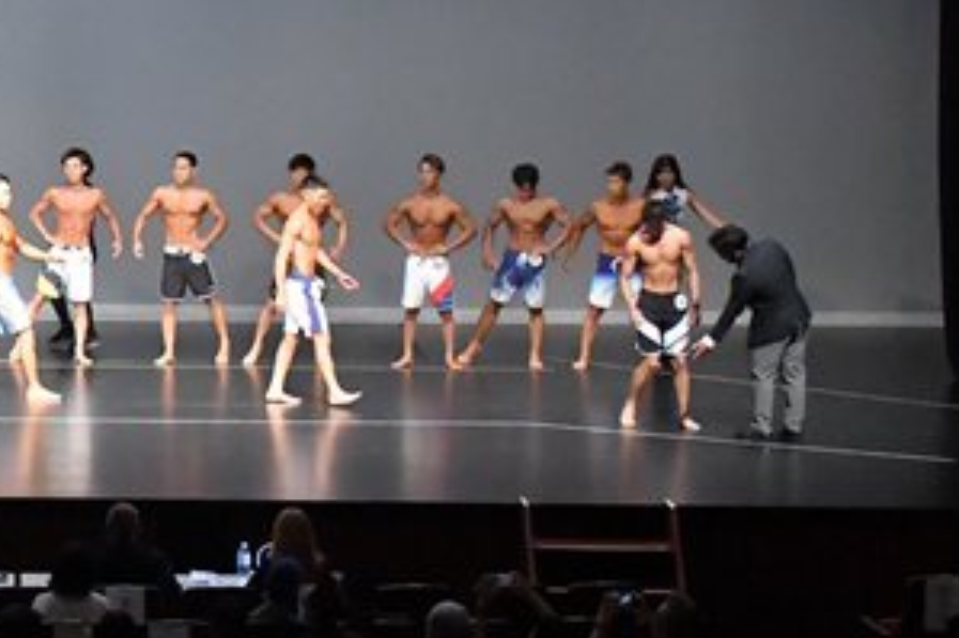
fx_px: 3727
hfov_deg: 14.2
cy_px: 183
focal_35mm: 140
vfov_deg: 9.8
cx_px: -165
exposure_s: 1/400
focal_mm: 36
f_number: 5.6
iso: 11400
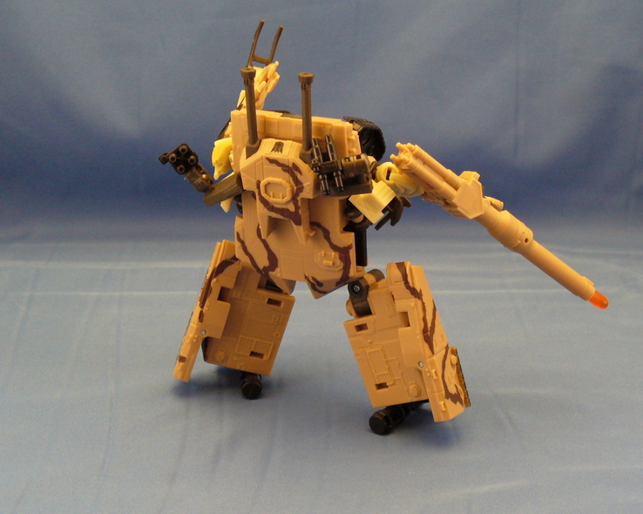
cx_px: 332
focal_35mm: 73
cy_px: 260
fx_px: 1389
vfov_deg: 21.0
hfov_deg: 26.1
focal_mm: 11.4
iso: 200
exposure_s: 1/10
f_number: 3.2
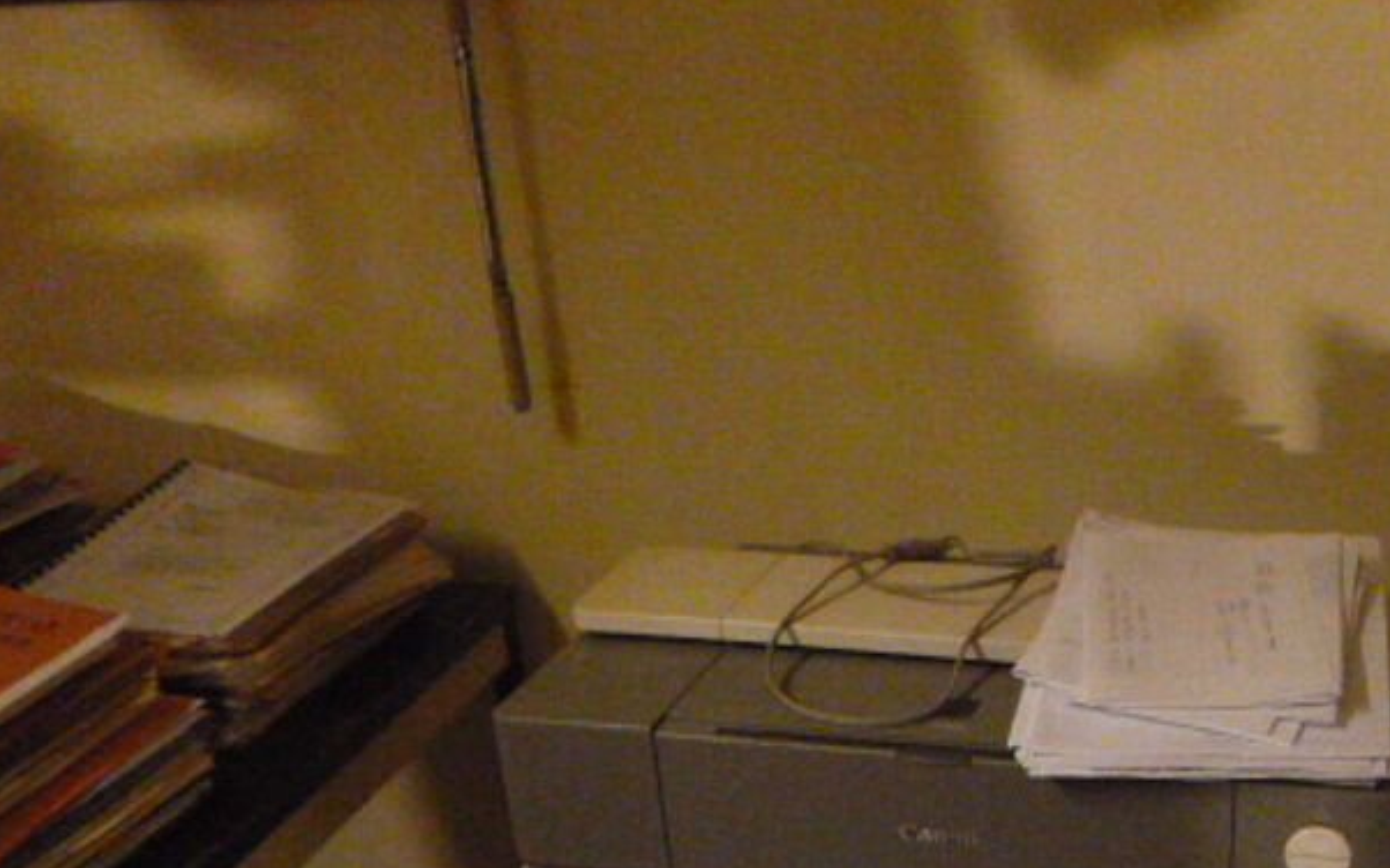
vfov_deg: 27.6
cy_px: 854
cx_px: 1037
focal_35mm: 44
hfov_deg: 43.9
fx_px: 1666
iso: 1000
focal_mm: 4.5
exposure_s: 1/60
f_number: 3.9
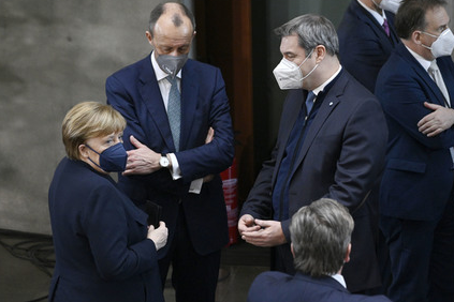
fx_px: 2825
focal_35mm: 224
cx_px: 229
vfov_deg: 6.1
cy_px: 145
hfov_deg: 9.2
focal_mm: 210
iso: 6400
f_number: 6.3
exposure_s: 1/250
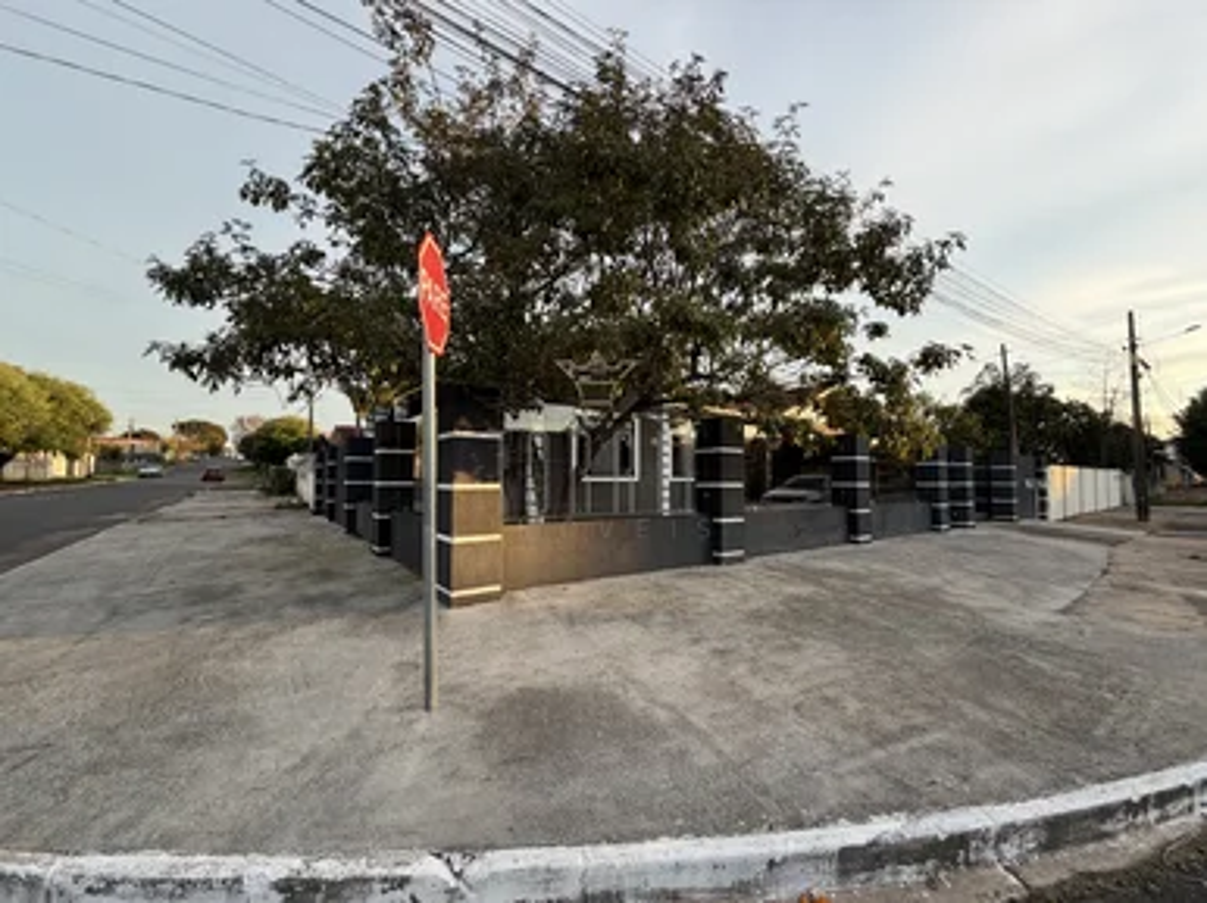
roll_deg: -1.2
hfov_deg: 102.1
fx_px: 488
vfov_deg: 85.6
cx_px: 604
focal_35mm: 14
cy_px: 452
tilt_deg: +0.3
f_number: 2.2
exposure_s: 1/372
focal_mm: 2.22
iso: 50
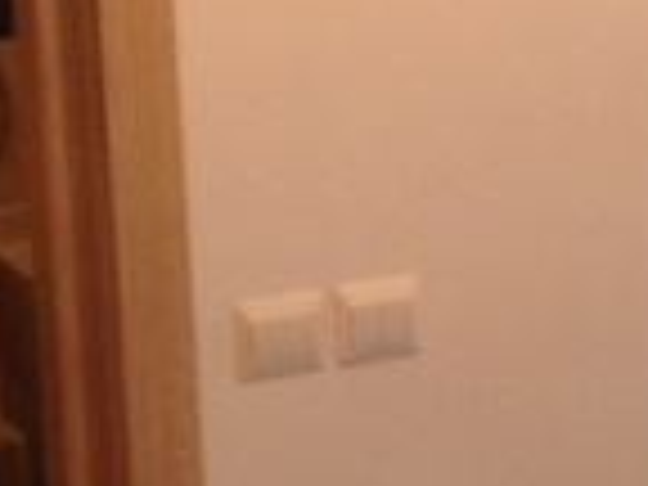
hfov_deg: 13.0
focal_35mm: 147
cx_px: 860
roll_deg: +2.2
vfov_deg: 10.1
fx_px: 2752
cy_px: 90
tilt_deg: -11.6
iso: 160
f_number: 2.4
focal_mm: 4.12
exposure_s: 1/20
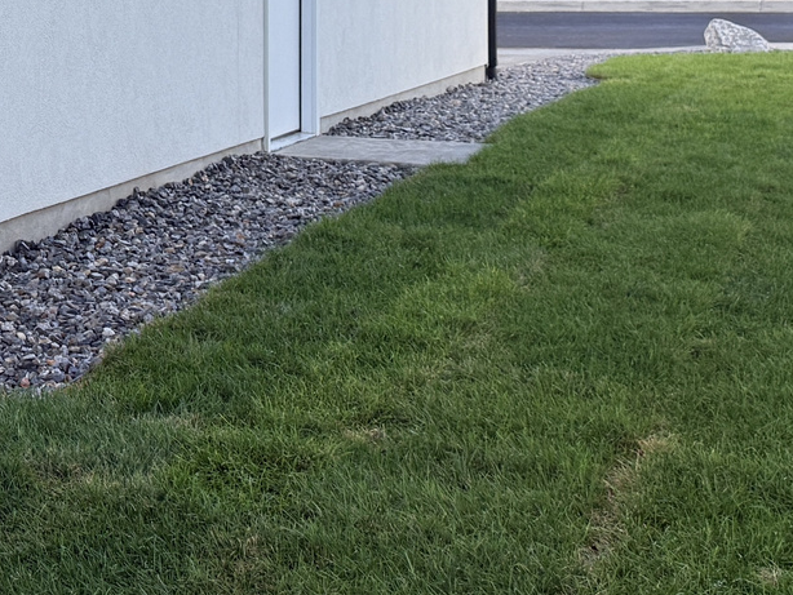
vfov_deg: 18.1
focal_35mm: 80
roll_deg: +0.6
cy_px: 25
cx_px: 22
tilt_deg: -2.9
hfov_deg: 23.5
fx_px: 1833
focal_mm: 6.76
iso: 100
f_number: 1.78
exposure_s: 1/840
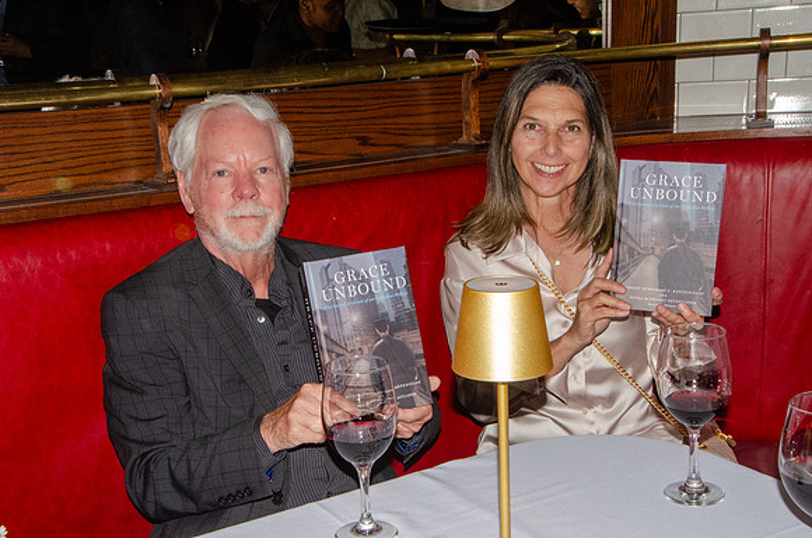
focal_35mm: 54
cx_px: 406
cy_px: 269
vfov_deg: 24.9
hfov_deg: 36.9
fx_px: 1215
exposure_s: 1/250
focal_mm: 36
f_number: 20
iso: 2500
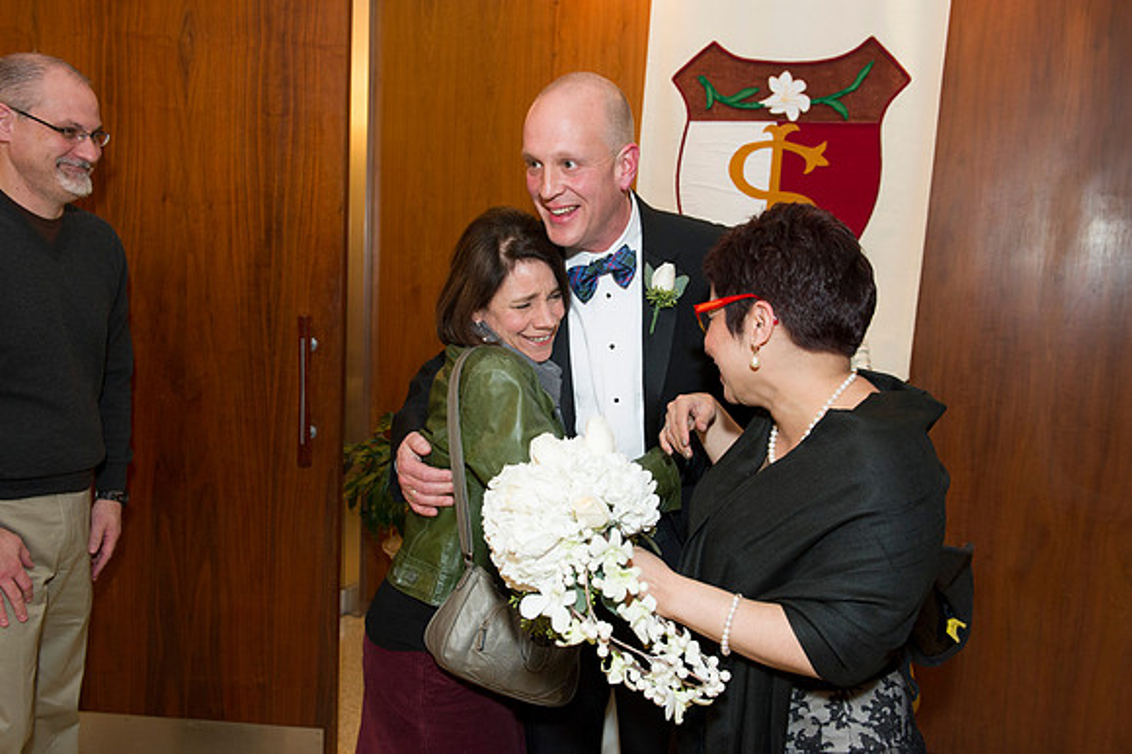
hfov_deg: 60.3
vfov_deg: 42.3
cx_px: 566
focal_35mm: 31
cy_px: 377
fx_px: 974
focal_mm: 31
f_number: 5.6
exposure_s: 1/100
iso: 1600
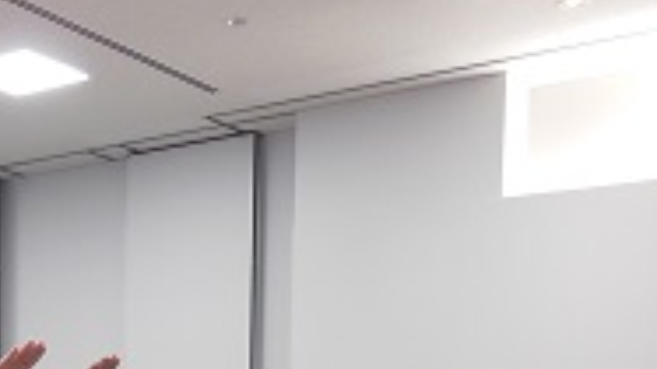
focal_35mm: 73
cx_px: 116
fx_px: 1271
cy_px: 578
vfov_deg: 15.1
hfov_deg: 28.3
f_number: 3.5
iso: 200
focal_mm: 4.5
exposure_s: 1/30
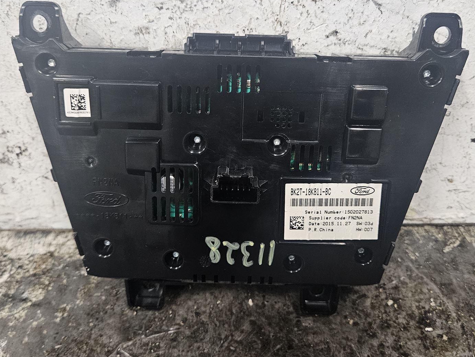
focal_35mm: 34
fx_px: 467
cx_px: 231
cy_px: 156
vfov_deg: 41.7
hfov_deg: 53.9
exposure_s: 1/100
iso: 500
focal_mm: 5.4
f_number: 1.8
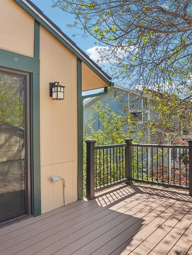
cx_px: 93
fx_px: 183
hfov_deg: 55.4
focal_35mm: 25
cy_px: 132
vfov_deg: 69.9
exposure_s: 1/125
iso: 100
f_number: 8
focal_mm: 11
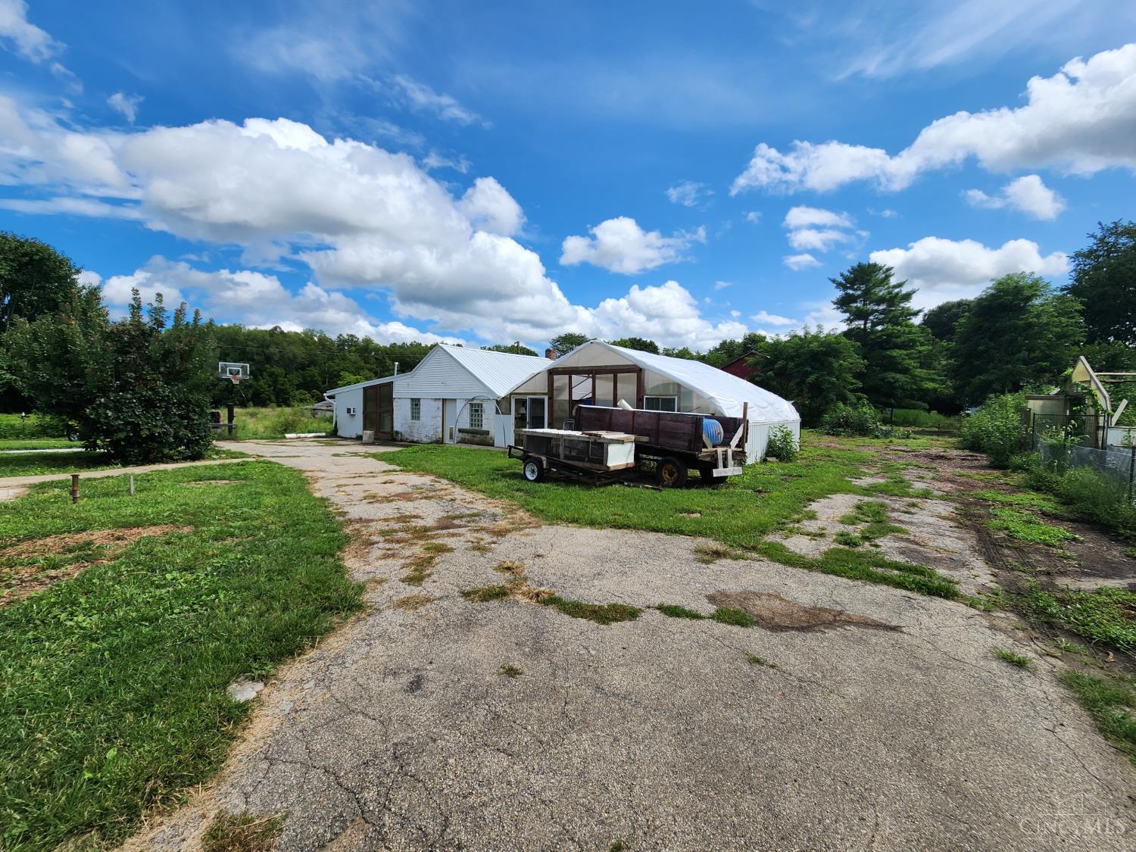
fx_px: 427
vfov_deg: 89.9
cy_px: 426
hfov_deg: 106.2
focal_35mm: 13
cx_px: 568
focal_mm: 2.2
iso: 50
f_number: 2.2
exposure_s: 1/2054
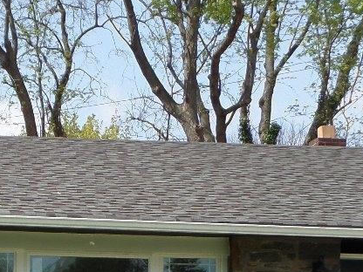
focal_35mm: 142
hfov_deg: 13.6
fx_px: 1489
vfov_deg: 10.3
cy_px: 314
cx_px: -58
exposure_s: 1/750
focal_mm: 6.8
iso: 100
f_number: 3.6
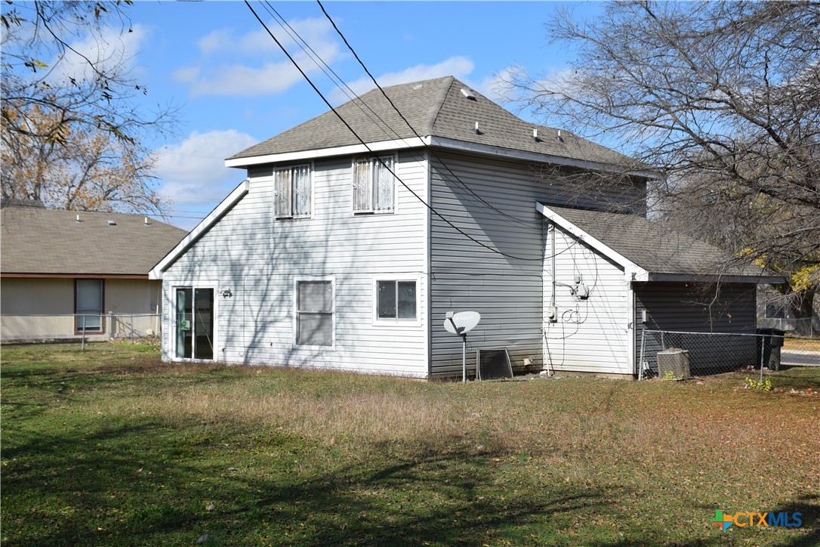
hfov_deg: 38.9
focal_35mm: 51
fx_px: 1162
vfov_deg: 26.5
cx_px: 410
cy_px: 274
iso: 200
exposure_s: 1/400
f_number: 10
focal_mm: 34
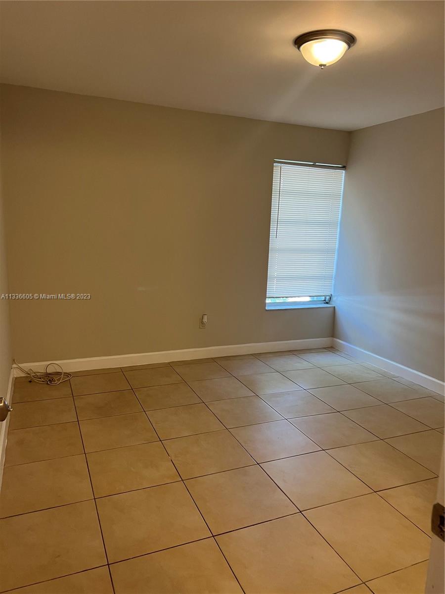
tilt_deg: -8.4
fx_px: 446
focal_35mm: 26
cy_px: 297
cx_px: 222
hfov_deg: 53.1
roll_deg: -2.9
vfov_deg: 67.3
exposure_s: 1/60
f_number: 1.5
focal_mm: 5.7
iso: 160
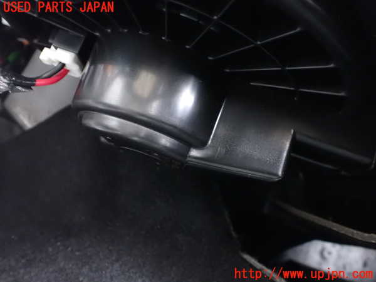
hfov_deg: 60.0
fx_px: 326
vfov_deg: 46.8
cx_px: 188
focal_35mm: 30
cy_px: 141
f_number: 2.3
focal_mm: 5.4
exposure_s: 1/15
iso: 1600
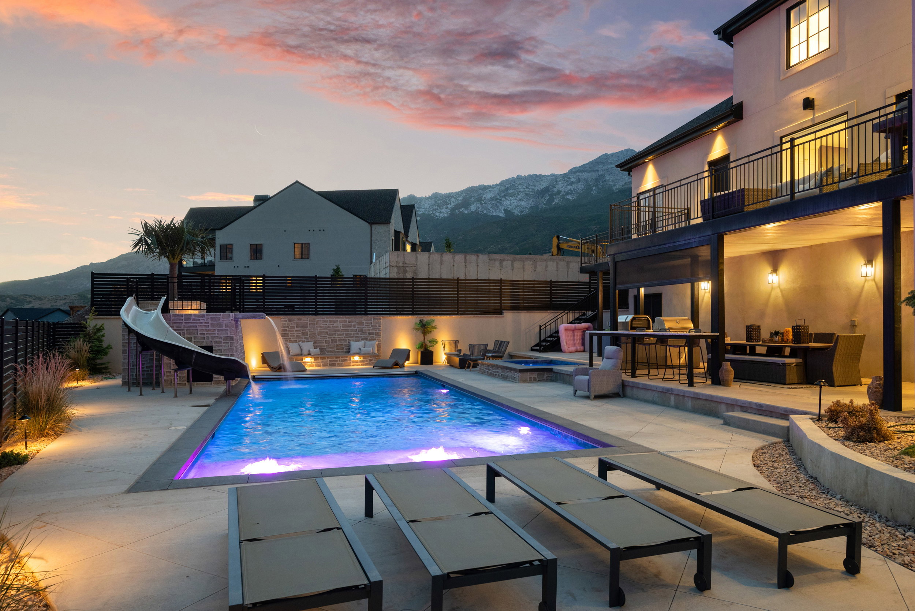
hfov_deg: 78.6
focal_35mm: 22
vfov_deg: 57.3
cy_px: 306
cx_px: 458
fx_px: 559
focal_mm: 22
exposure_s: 1/4
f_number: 7.1
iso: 1600
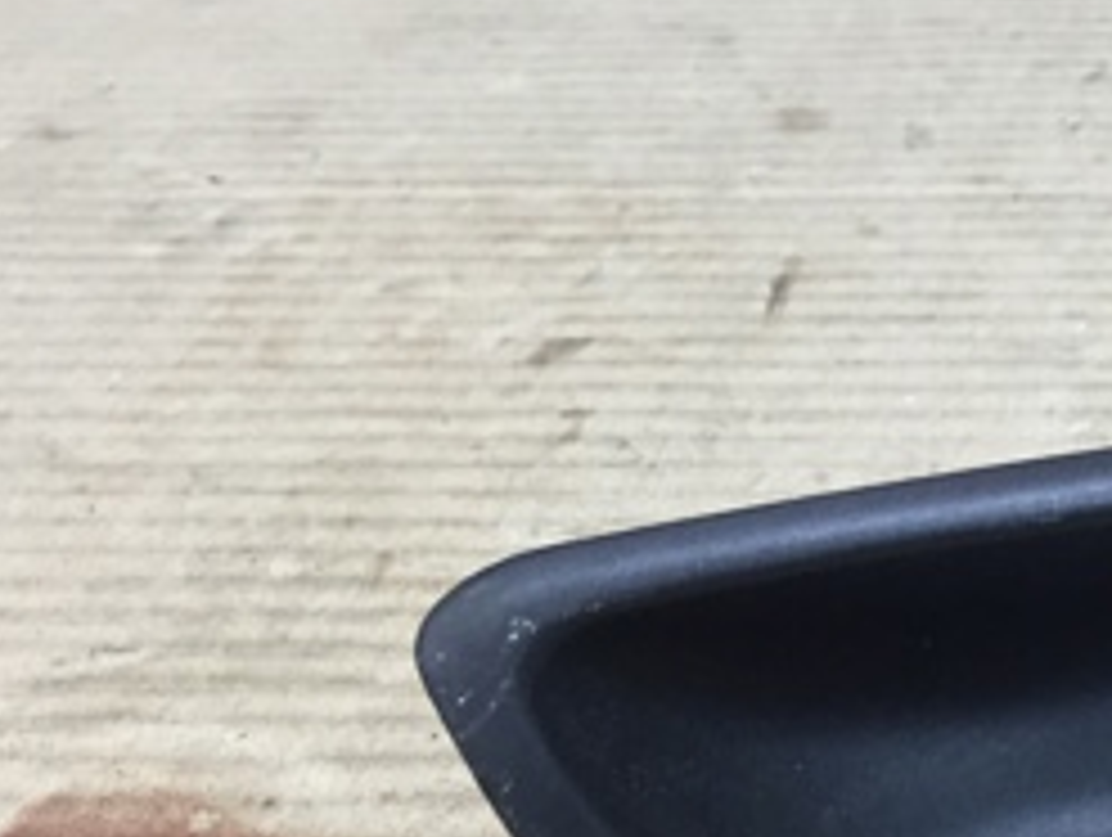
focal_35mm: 75
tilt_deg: -26.6
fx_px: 2413
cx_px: 1117
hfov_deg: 24.7
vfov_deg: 19.7
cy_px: 360
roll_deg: +0.8
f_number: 2.2
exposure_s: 1/33
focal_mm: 4.15
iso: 64
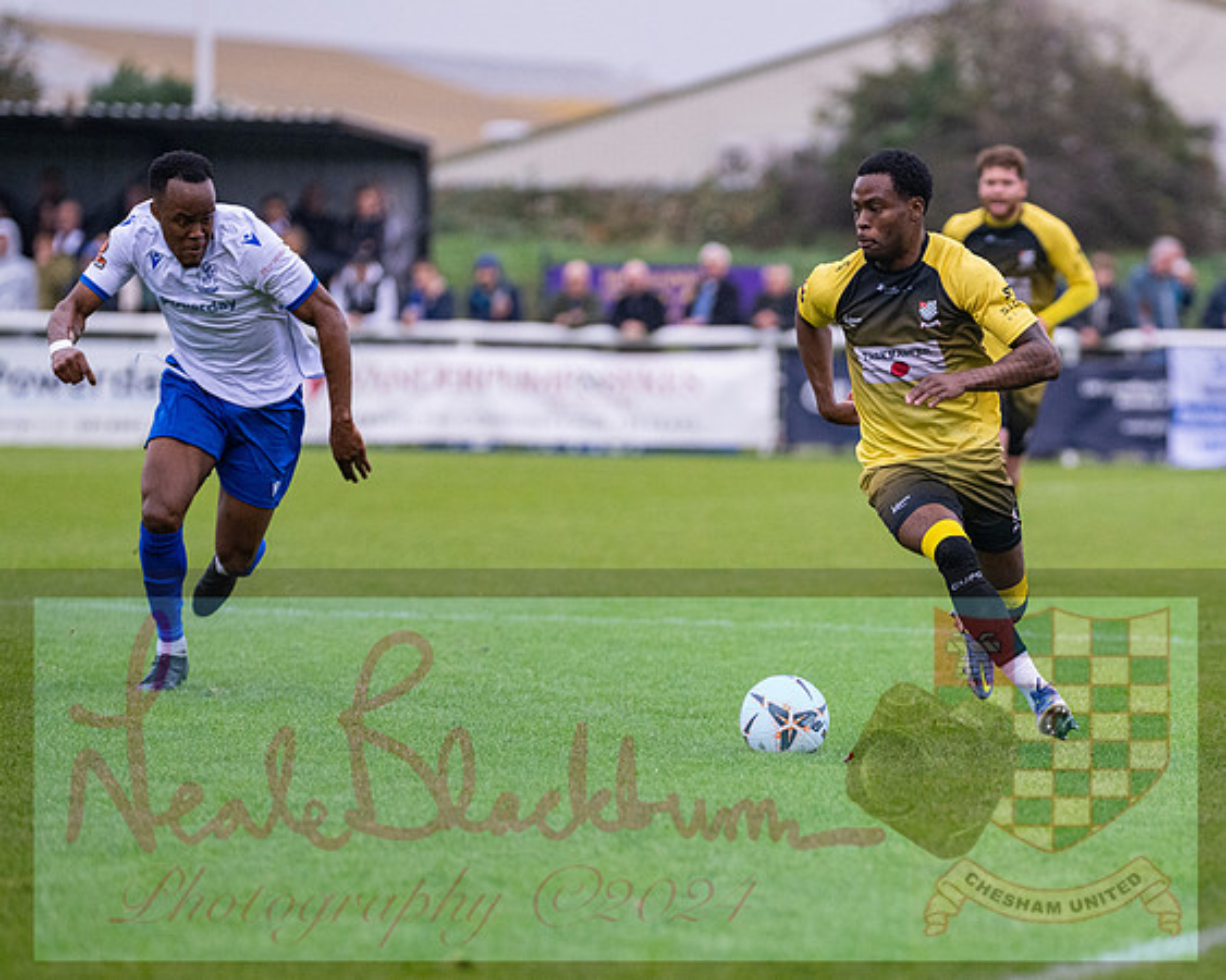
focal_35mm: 314
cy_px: 627
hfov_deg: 6.2
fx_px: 11401
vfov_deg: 4.9
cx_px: 913
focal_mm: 210
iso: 1600
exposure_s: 1/1600
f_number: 2.8
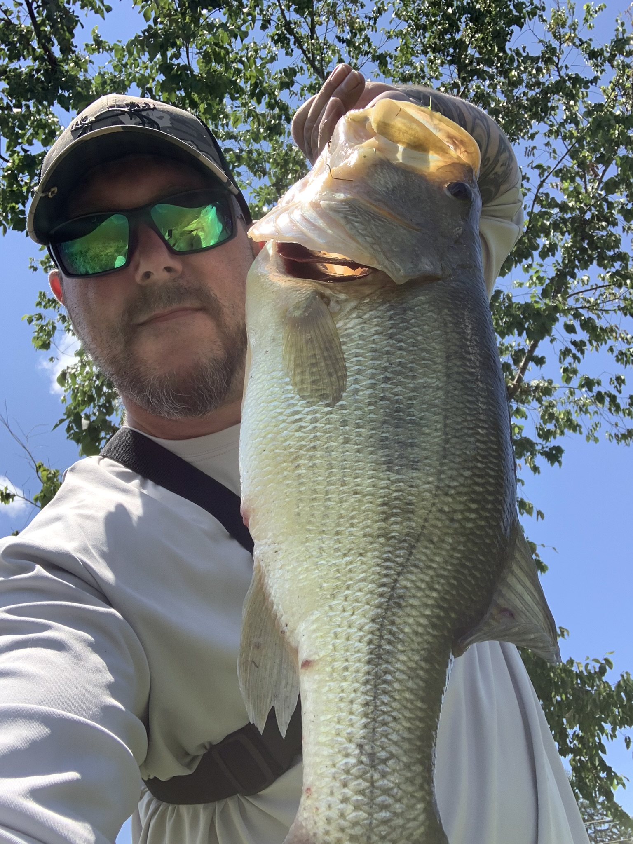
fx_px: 780
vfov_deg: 56.8
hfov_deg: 44.2
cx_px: 316
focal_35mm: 32
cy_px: 422
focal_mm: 2.87
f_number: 2.2
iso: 16
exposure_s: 1/419
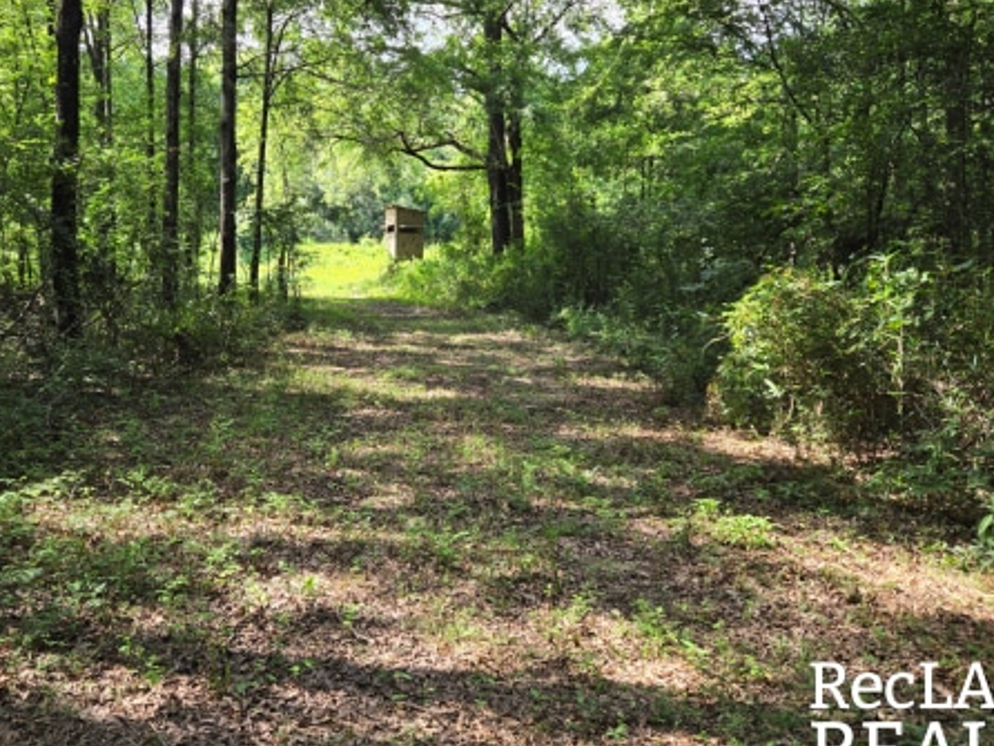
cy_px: 303
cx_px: 394
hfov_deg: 54.9
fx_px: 948
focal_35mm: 33
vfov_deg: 42.8
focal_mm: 5.4
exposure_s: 1/180
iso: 25
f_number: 1.8
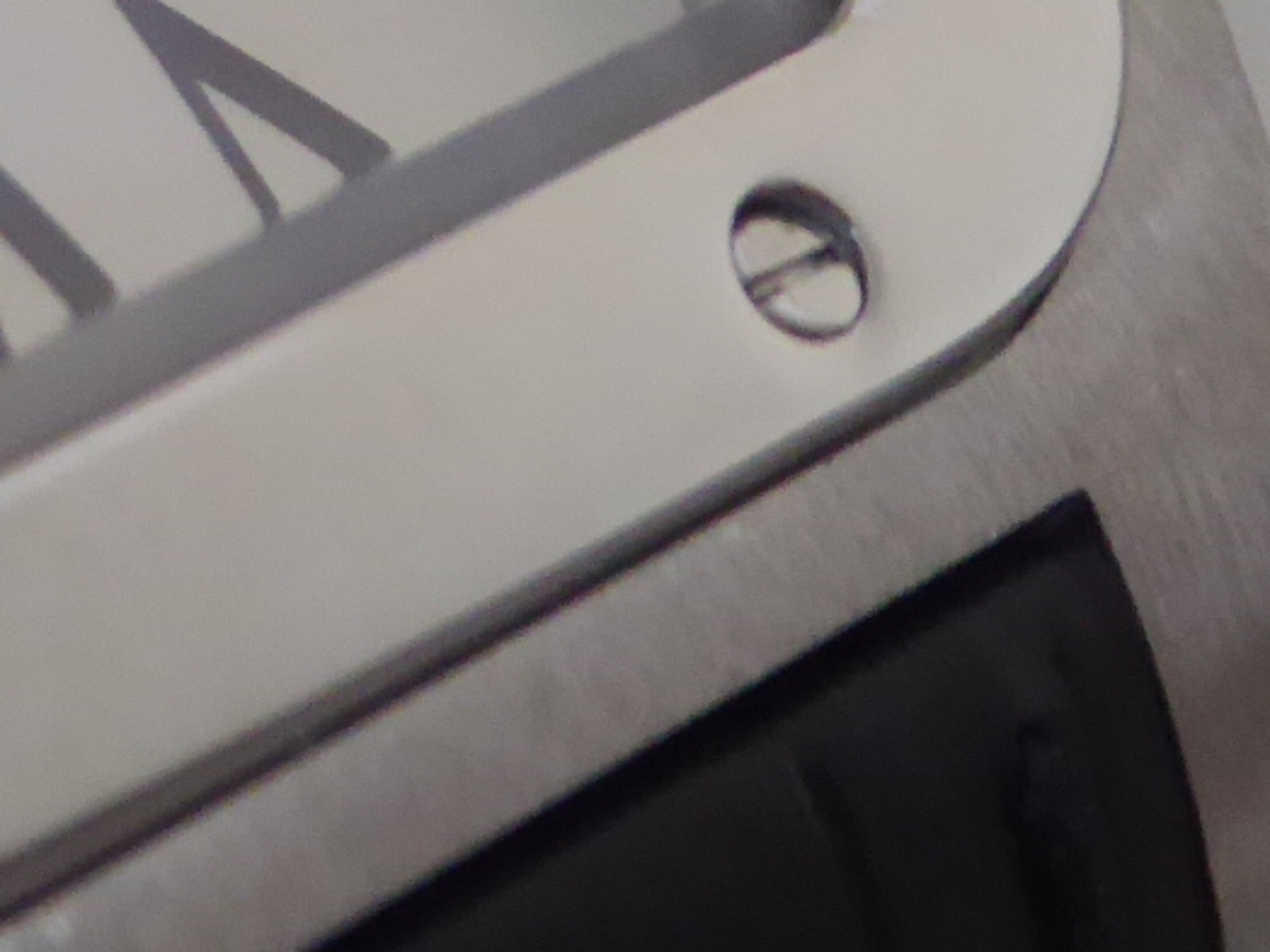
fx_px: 6274
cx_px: -553
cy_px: 184
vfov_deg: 8.7
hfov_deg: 11.2
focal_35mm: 171
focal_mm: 6.3
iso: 400
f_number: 3.7
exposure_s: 1/25
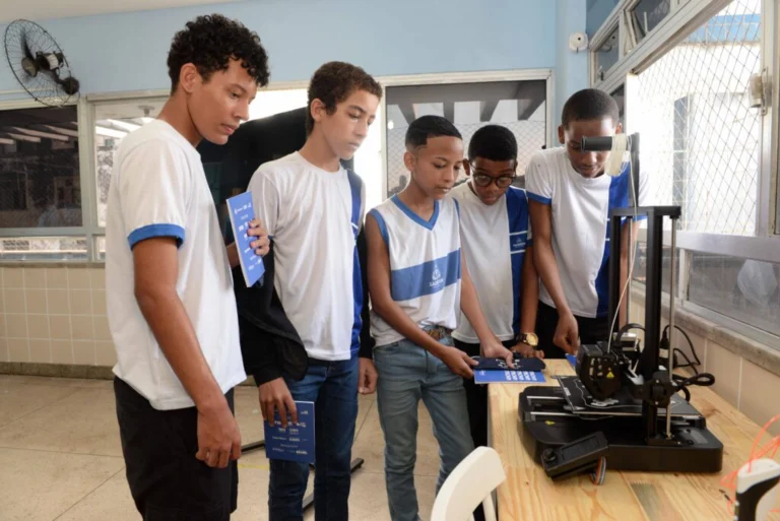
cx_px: 390
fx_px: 520
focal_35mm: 24
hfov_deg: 73.7
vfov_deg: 53.2
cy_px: 260
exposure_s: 1/200
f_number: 5.6
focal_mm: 24
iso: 2000
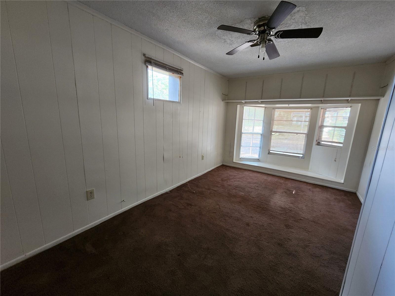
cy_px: 148
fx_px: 148
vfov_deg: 89.9
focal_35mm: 13
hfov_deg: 106.2
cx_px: 198
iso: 400
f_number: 2.2
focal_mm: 2.2
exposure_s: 1/30
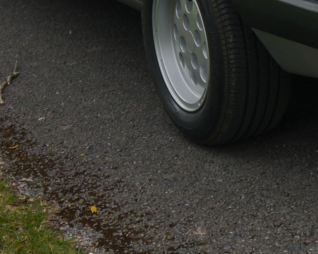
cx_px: 386
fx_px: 1308
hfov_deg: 13.5
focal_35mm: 139
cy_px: -95
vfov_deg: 10.8
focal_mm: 22
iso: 160
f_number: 4.4
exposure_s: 1/60
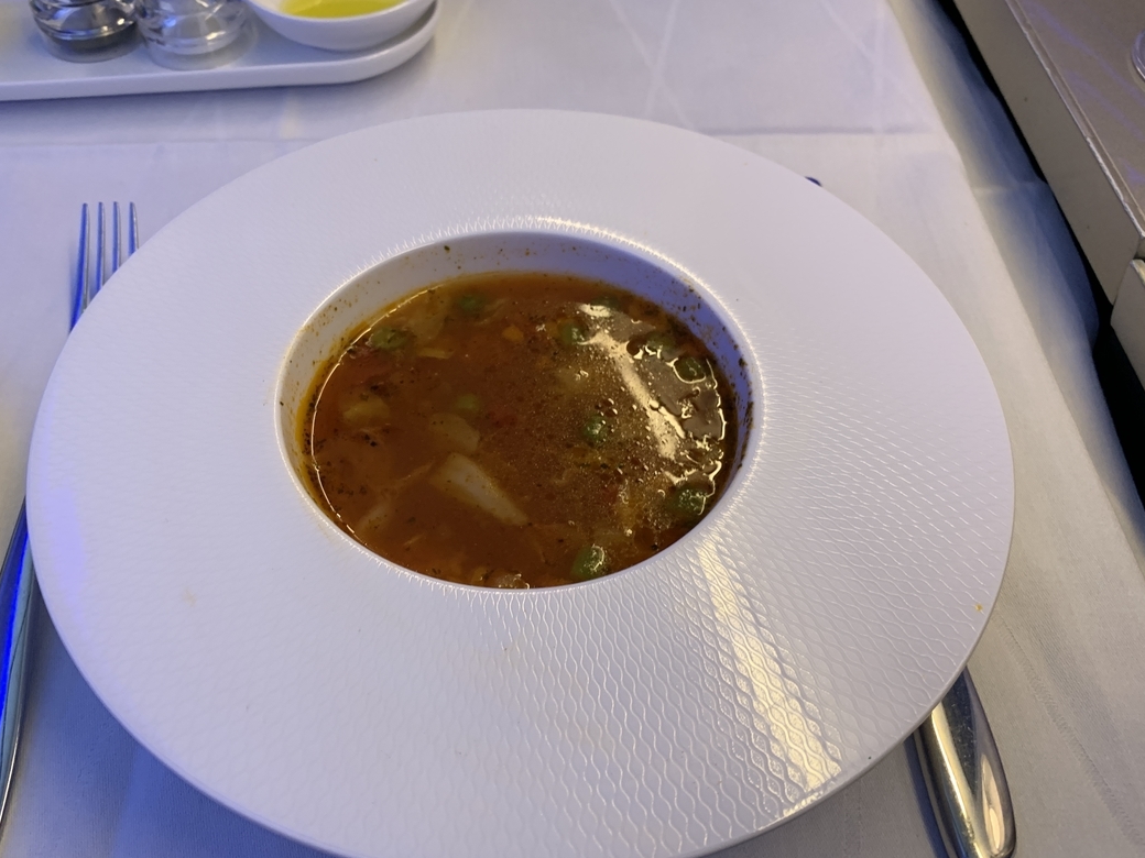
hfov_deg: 59.8
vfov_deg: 46.8
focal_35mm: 30
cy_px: 451
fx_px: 992
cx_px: 509
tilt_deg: -50.0
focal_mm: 4.25
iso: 125
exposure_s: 1/50
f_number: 1.8
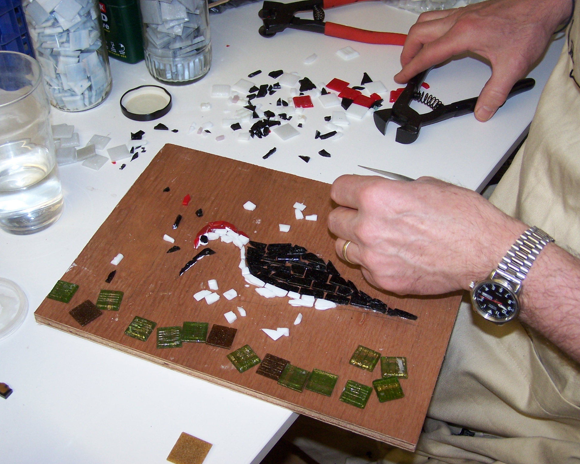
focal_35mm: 45
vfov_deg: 33.4
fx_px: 772
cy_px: 233
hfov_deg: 41.2
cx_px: 299
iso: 140
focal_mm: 7.1
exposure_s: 1/60
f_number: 2.9
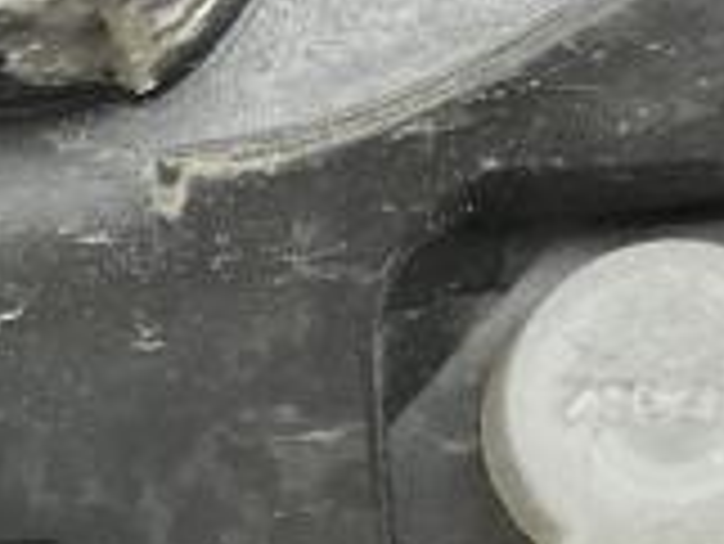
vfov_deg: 10.2
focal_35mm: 144
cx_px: -121
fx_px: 3014
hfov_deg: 13.4
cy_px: 553
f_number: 1.8
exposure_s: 1/40
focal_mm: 3
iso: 200
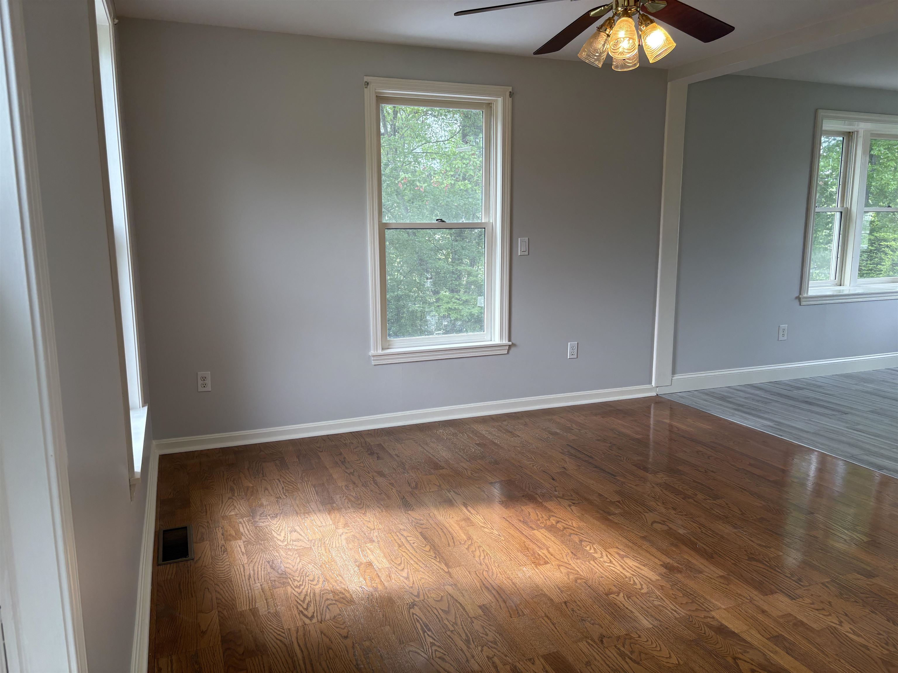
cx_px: 449
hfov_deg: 67.3
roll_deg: +1.3
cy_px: 336
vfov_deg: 53.1
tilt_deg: -9.1
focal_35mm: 26
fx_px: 674
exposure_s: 1/120
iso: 64
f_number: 1.6
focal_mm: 5.96
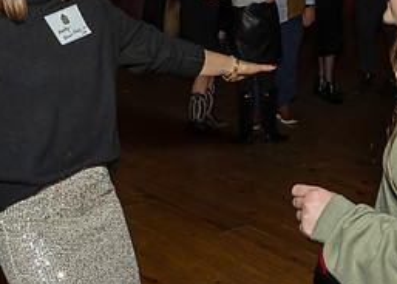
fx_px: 711
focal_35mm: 63
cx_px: 84
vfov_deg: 22.6
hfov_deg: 30.5
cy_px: 108
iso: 640
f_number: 8
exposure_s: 1/250
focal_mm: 17
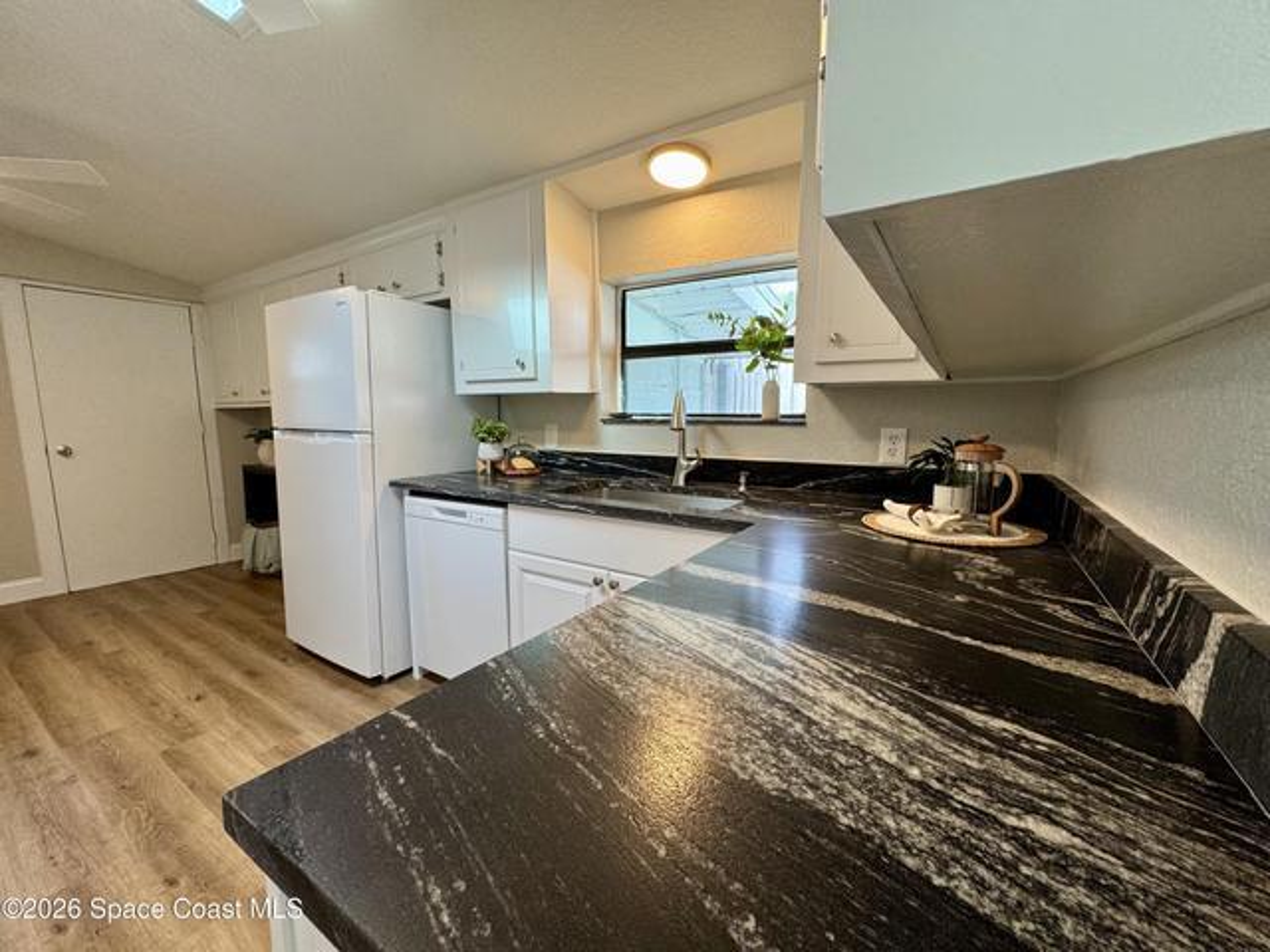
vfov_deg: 85.7
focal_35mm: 14
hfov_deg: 102.1
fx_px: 514
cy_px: 476
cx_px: 635
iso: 80
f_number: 2.2
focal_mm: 2.22
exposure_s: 1/99
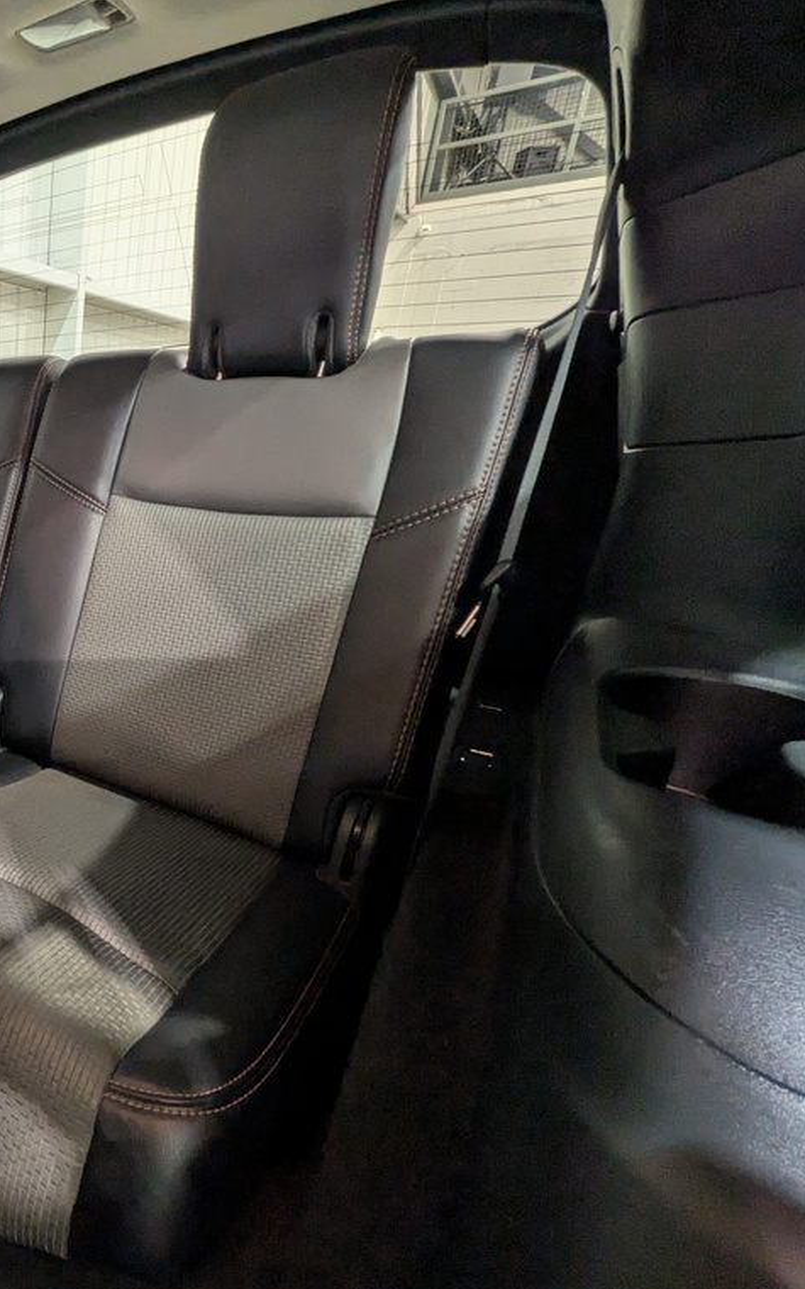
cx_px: -59
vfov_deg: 85.1
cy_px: 650
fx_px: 702
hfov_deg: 46.1
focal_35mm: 20
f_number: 2.2
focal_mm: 1.83
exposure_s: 1/20
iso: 190
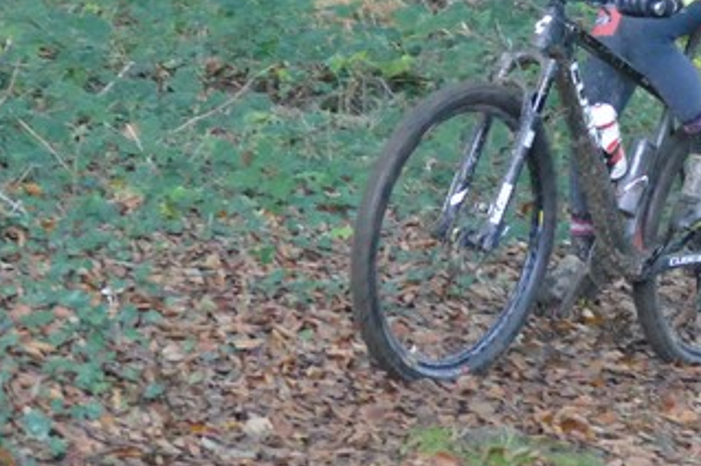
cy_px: -47
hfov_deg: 9.1
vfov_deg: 6.0
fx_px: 4396
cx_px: 683
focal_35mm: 226
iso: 3200
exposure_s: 1/125
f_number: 3.8
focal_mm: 32.65
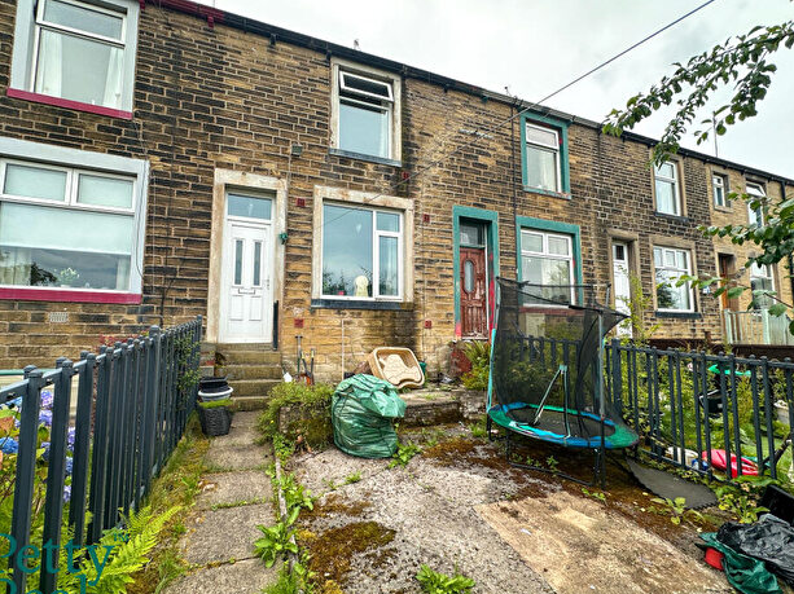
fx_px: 367
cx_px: 381
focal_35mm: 16
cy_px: 307
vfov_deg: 78.0
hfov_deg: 94.5
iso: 40
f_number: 2.2
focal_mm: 2.22
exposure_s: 1/647
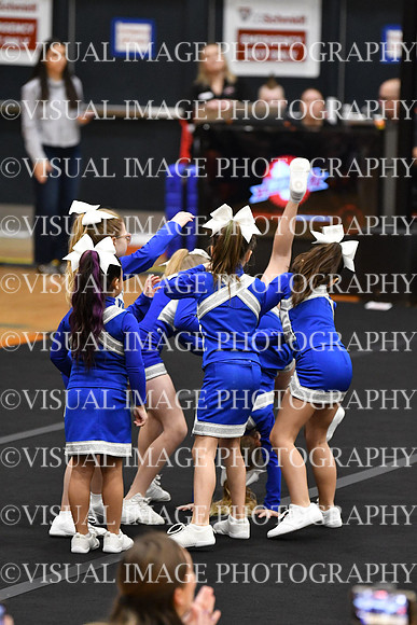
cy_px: 312
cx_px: 208
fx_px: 4028
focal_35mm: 232
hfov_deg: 5.9
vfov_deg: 8.9
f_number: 2.8
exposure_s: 1/800
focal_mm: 155
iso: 5000
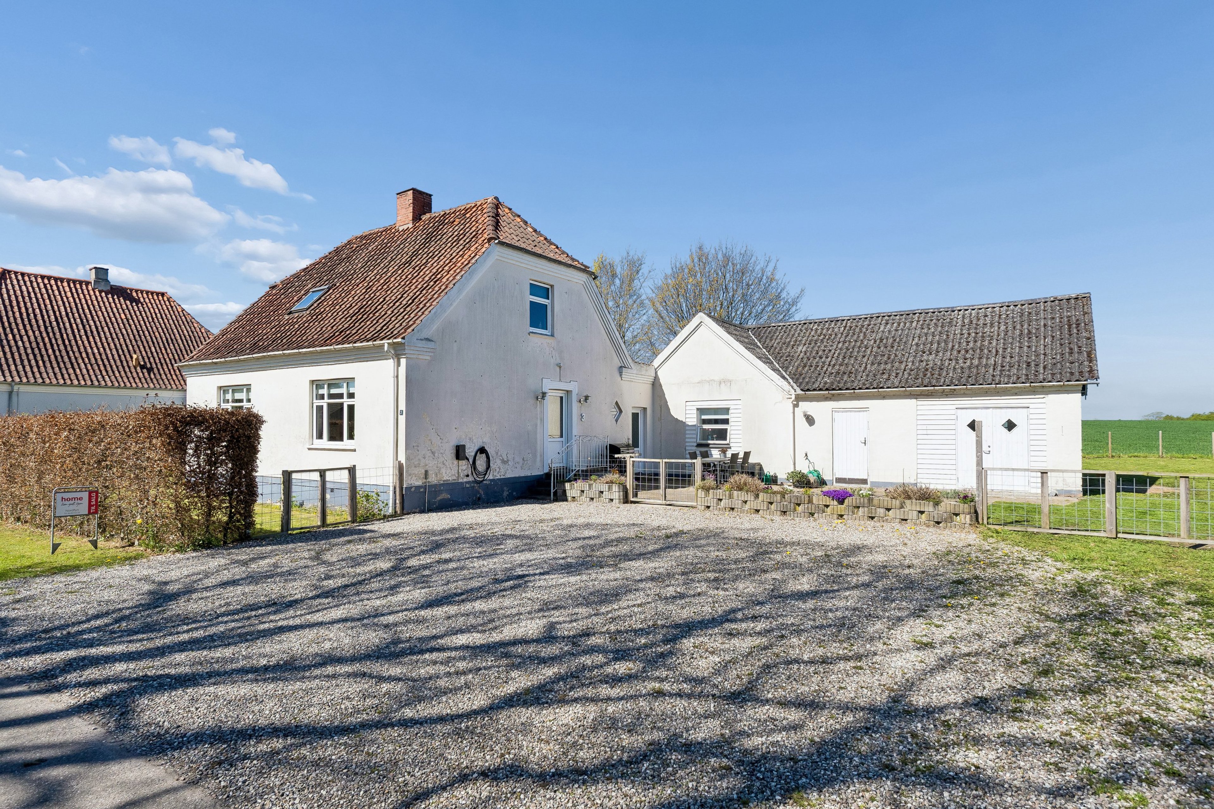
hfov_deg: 81.2
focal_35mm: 21
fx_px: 708
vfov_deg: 59.5
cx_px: 607
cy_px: 404
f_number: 8
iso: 250
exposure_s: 1/640
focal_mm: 14
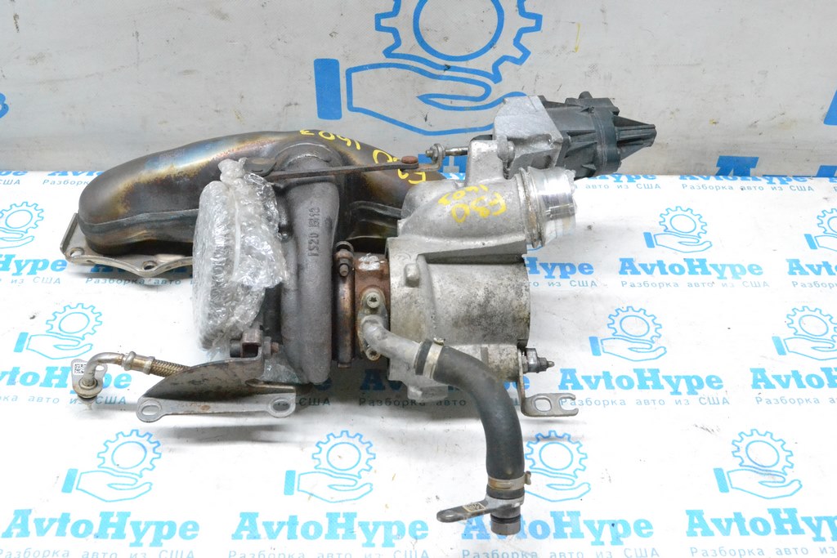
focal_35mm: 39
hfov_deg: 49.5
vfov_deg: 34.2
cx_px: 418
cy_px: 279
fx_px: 907
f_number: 9
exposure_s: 1/160
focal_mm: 26
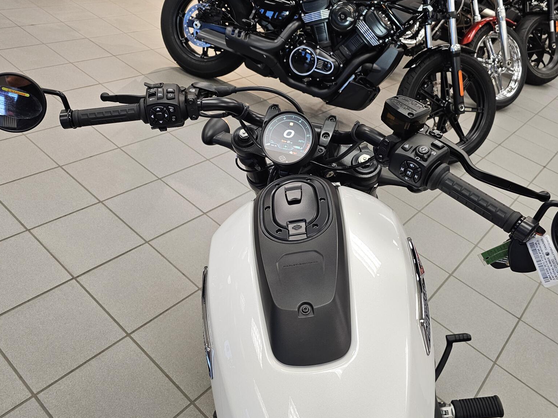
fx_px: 484
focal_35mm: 30
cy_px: 182
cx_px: 273
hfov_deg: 60.0
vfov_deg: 46.7
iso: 160
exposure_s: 1/120
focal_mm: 6.3
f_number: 1.7
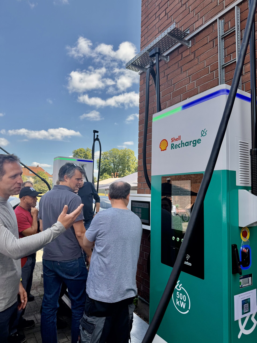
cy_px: 172
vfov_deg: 71.6
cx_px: 128
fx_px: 238
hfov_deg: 56.8
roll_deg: -1.2
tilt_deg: +6.6
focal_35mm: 24
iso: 80
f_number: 1.78
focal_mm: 6.76
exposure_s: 1/2169
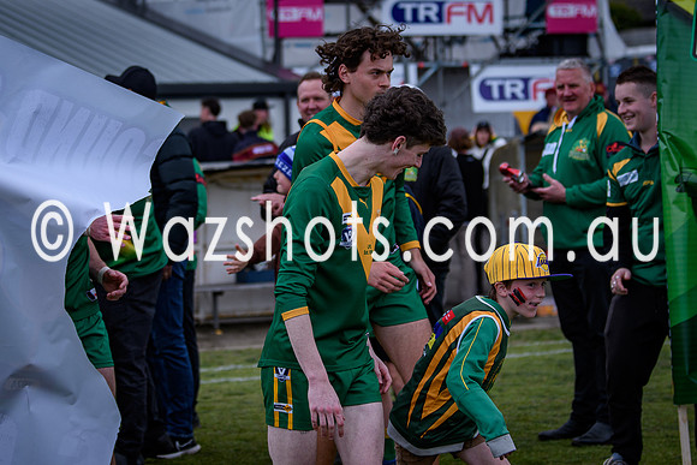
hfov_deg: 14.8
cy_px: 170
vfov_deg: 9.9
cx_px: 283
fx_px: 2686
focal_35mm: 139
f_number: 2.8
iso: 100
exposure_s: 1/2000
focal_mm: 70
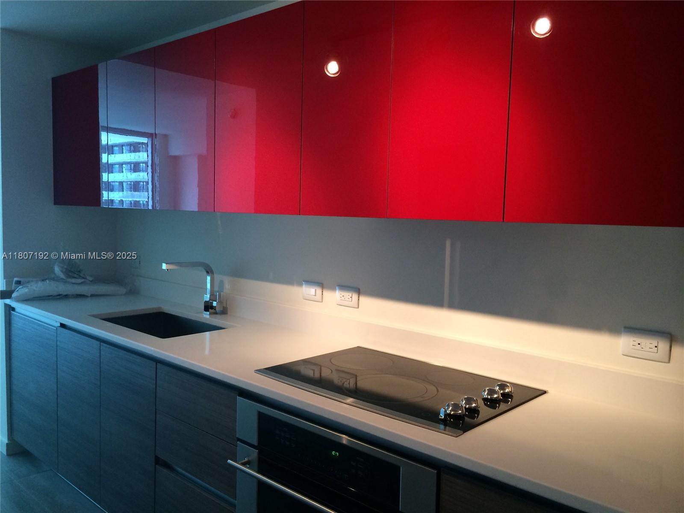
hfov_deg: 60.0
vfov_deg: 46.8
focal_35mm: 30
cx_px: 342
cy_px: 256
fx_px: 593
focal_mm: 4.12
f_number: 2.2
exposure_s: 1/30
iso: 64
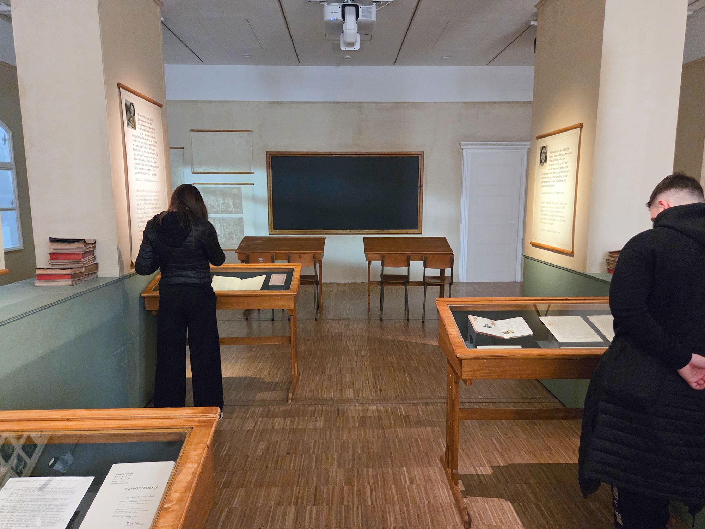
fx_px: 468
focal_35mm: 23
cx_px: 352
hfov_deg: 73.9
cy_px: 264
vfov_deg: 58.9
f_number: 1.8
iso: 2500
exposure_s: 1/100
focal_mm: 5.4
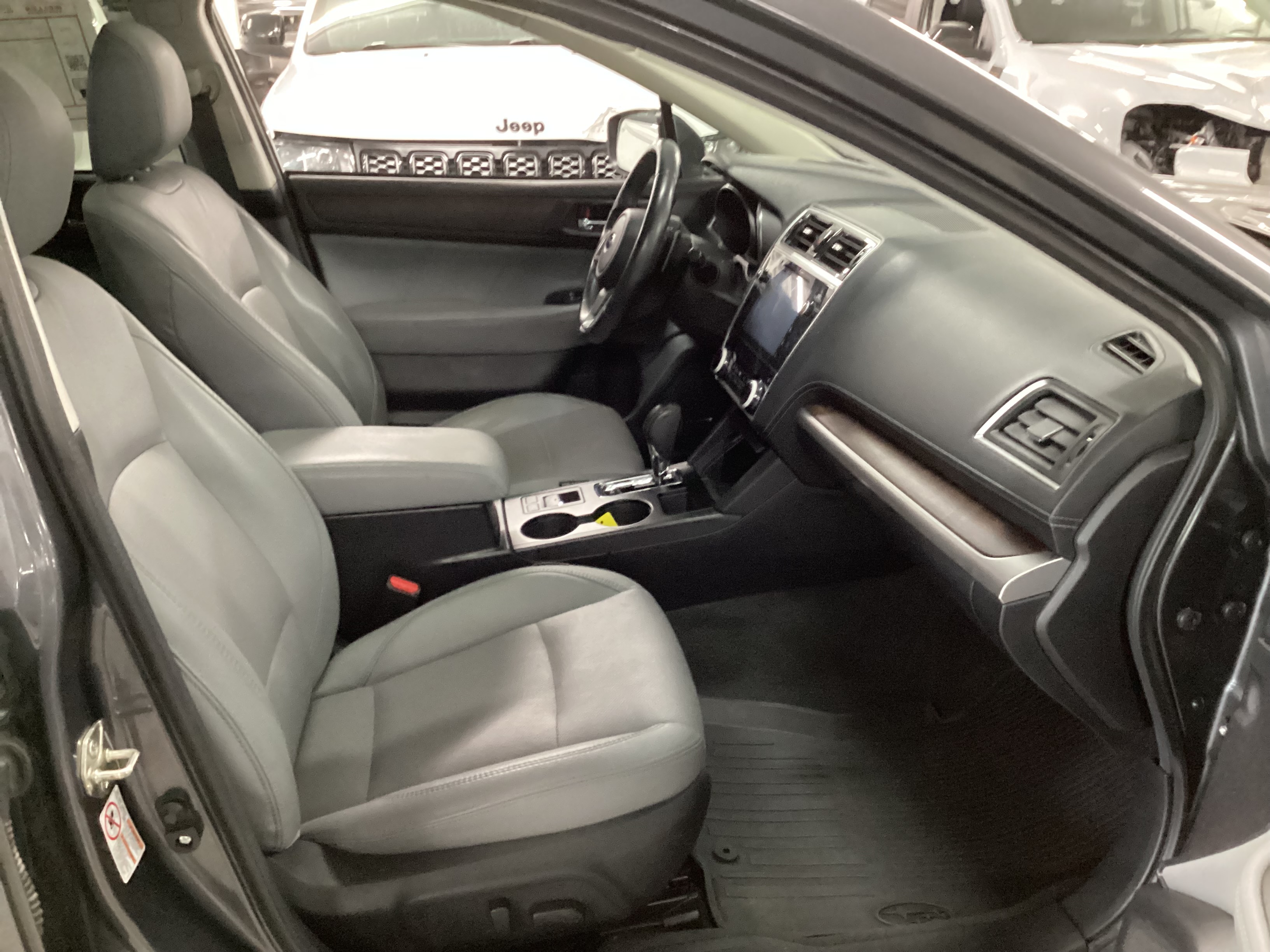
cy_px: 476
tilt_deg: -23.2
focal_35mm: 31
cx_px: 635
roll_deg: +1.5
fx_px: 1137
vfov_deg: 45.4
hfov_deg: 58.4
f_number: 2.4
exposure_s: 1/25
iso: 640
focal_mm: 3.3
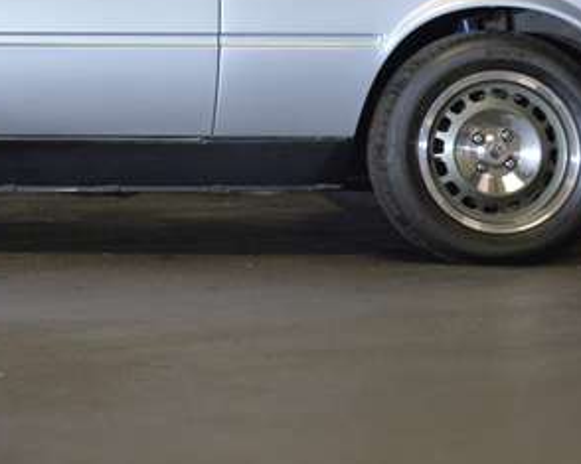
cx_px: 37
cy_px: -62
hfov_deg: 16.3
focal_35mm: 116
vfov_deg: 13.0
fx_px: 1994
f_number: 5
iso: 800
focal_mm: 38
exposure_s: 1/50
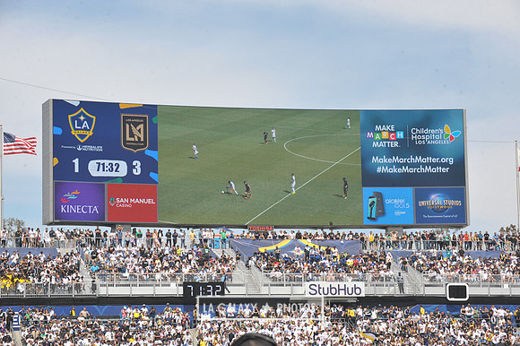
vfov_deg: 11.4
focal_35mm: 120
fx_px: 1732
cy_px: 173
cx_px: 260
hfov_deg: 17.1
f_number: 10
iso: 250
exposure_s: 1/400
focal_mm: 120
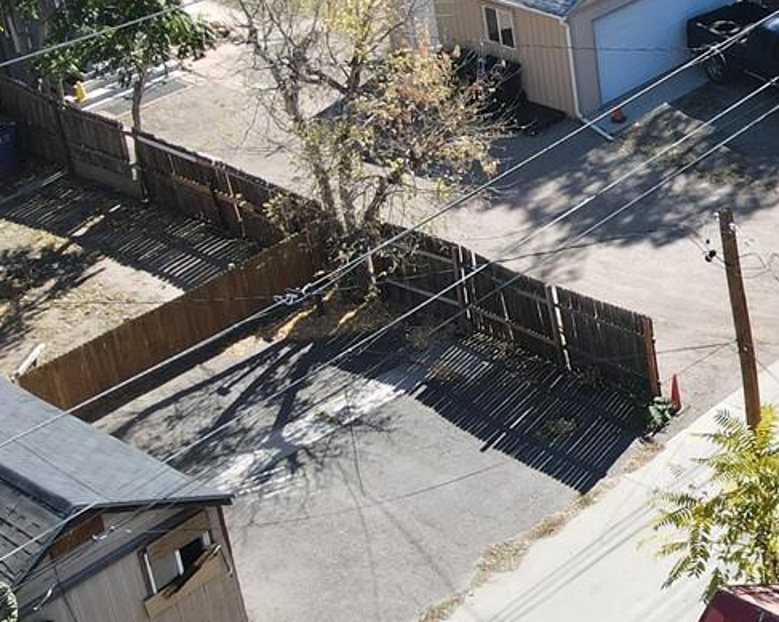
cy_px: 122
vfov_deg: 19.7
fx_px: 1774
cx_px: 952
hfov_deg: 22.6
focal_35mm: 77
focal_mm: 4.5
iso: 100
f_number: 2.8
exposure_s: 1/320
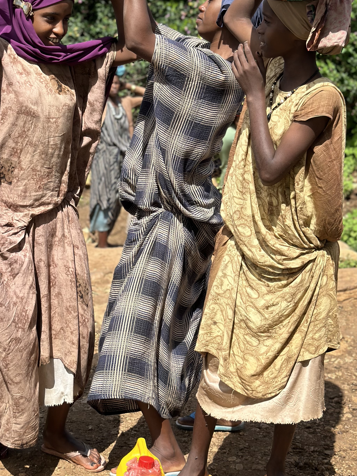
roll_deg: -3.2
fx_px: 976
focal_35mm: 71
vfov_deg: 27.2
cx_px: 158
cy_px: 155
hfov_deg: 20.7
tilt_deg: -13.9
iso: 100
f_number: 1.78
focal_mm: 6.86
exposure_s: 1/3257
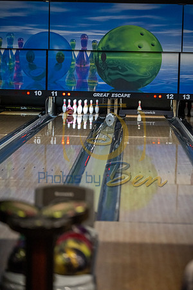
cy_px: 145
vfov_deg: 16.4
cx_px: 96
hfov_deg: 11.0
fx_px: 1005
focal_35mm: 125
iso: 4000
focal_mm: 125
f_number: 2.8
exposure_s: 1/1000
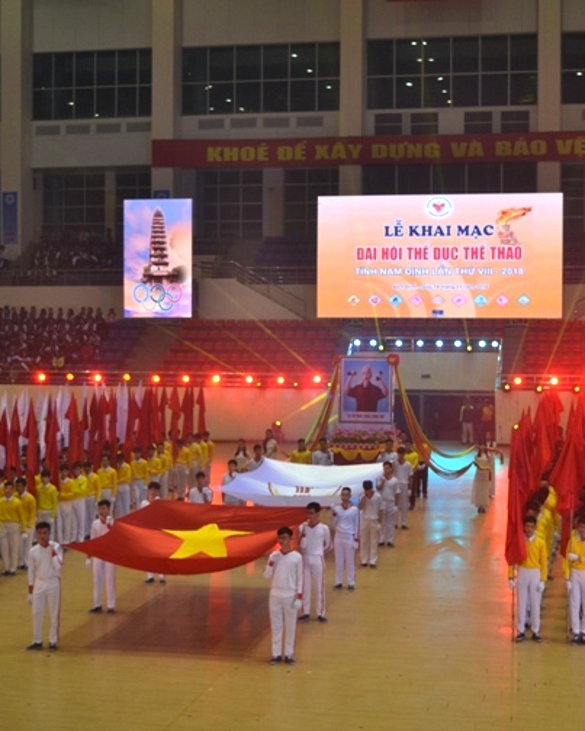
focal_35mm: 56
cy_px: 368
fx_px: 1207
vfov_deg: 33.7
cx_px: 353
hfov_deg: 27.2
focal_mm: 25
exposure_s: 1/200
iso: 400
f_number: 4
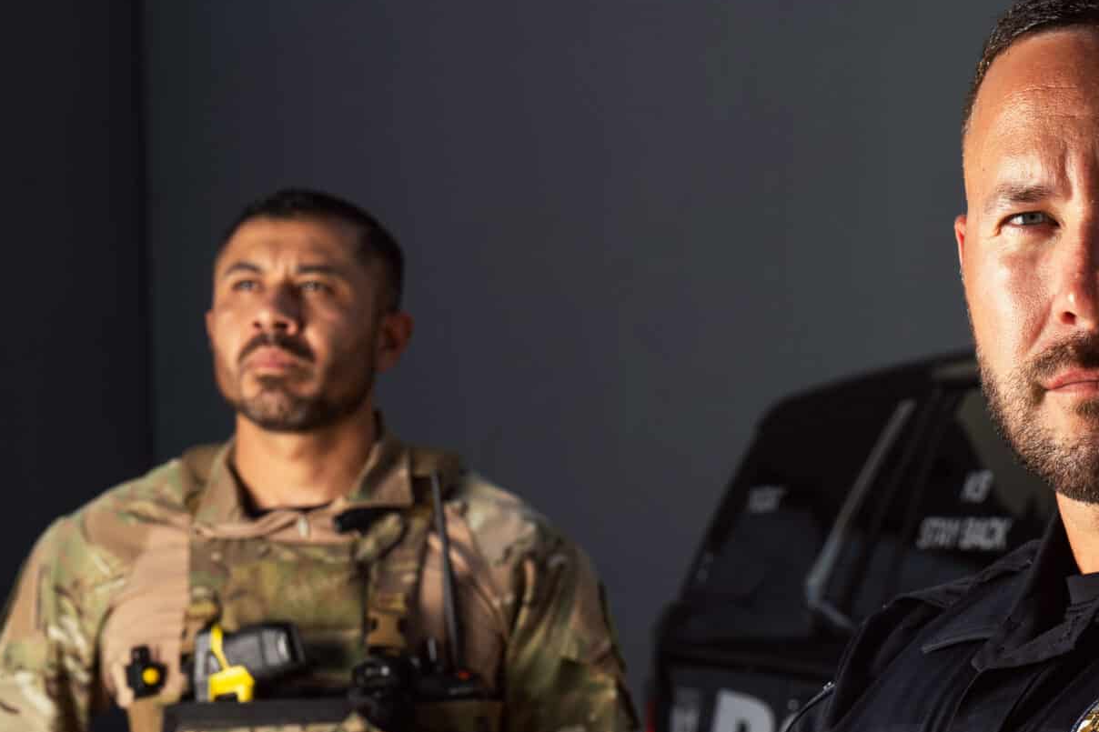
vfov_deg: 12.8
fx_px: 3235
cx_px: 1041
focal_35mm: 106
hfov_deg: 18.9
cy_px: 707
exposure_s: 1/160
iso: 50
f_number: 6.3
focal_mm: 50
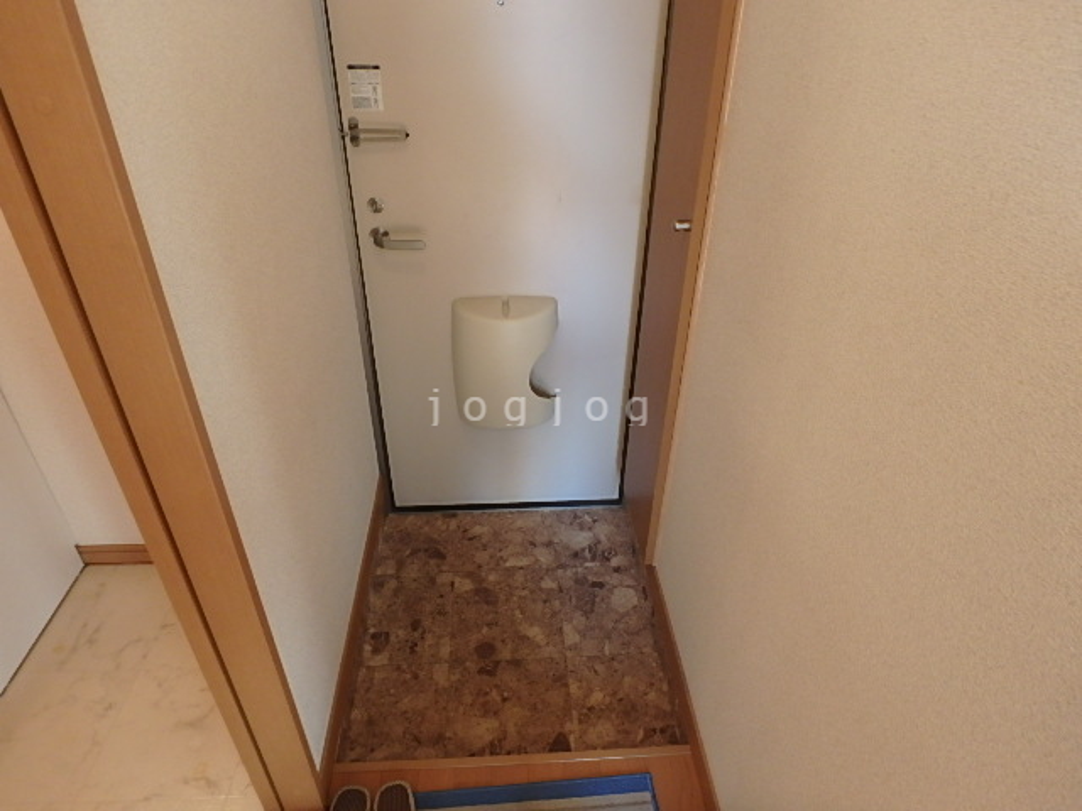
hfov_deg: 79.0
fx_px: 656
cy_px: 406
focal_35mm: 21
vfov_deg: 63.4
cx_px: 541
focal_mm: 3.7
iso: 320
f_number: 3.5
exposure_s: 1/30
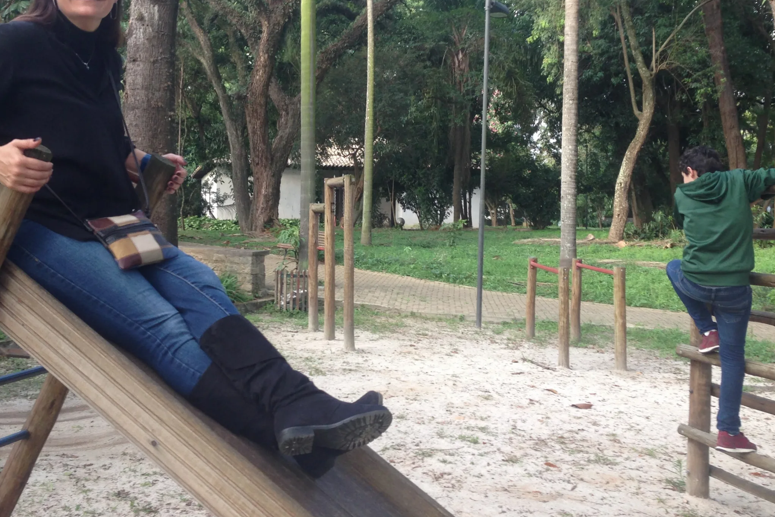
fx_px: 926
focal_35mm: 43
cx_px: 303
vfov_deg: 31.1
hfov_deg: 45.1
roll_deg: -0.5
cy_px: 214
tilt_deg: -0.2
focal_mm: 4.12
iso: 50
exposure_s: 1/60
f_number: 2.4
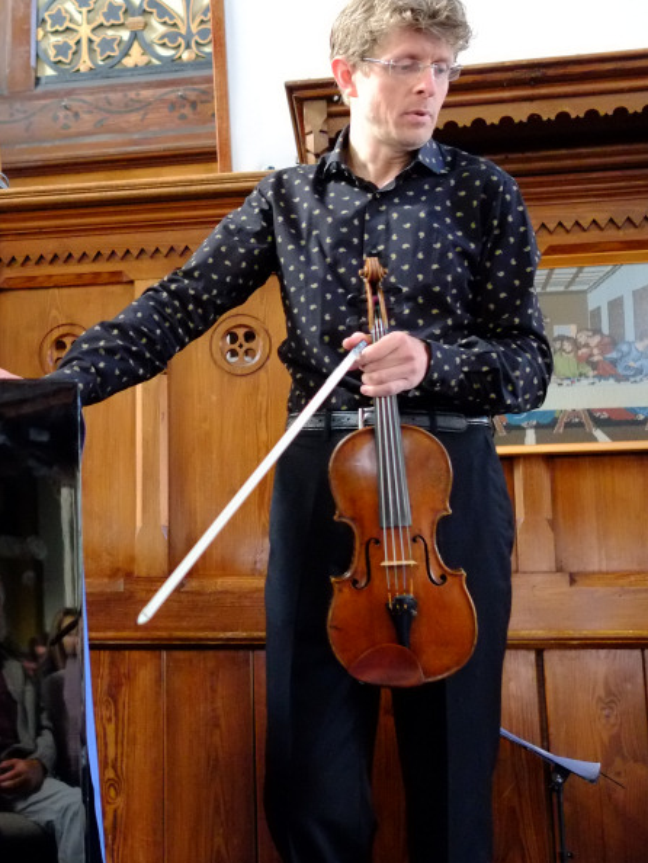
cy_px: 380
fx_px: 1447
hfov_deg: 24.4
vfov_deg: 33.2
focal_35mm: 58
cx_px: 45
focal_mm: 23
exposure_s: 1/150
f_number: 2.5
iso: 6400
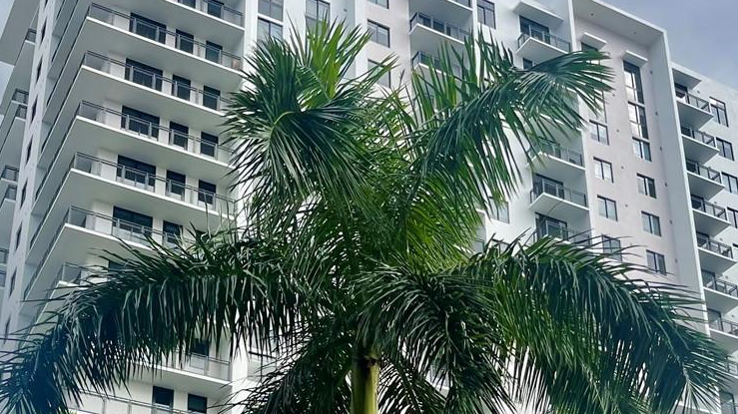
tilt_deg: +23.7
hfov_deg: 35.4
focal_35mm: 59
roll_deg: +0.8
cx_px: 412
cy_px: 474
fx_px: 1154
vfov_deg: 19.4
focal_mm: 5.1
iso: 32
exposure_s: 1/2012
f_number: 1.6
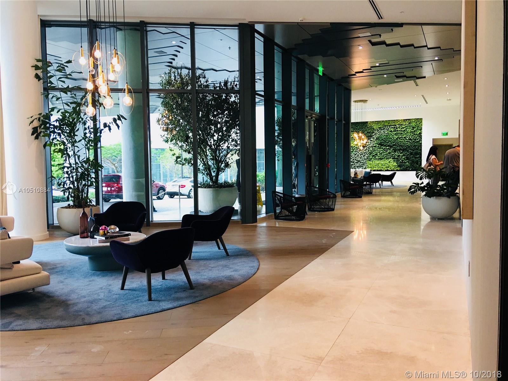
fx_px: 426
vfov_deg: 48.2
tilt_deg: -3.8
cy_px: 190
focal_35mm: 29
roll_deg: +0.0
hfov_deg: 61.7
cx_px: 254
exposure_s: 1/30
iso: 40
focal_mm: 4.15
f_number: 2.2
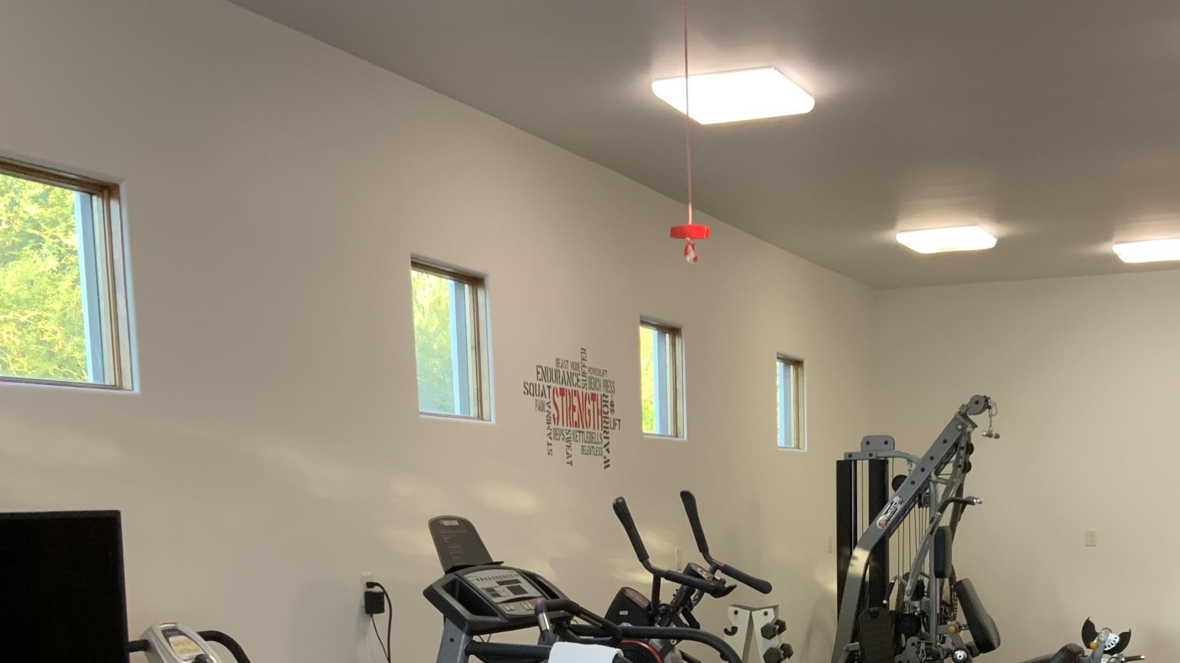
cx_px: 734
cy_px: 711
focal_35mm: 51
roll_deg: +1.2
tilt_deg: -7.7
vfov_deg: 22.3
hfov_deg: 40.3
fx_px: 1595
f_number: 1.8
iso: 100
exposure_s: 1/60
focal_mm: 3
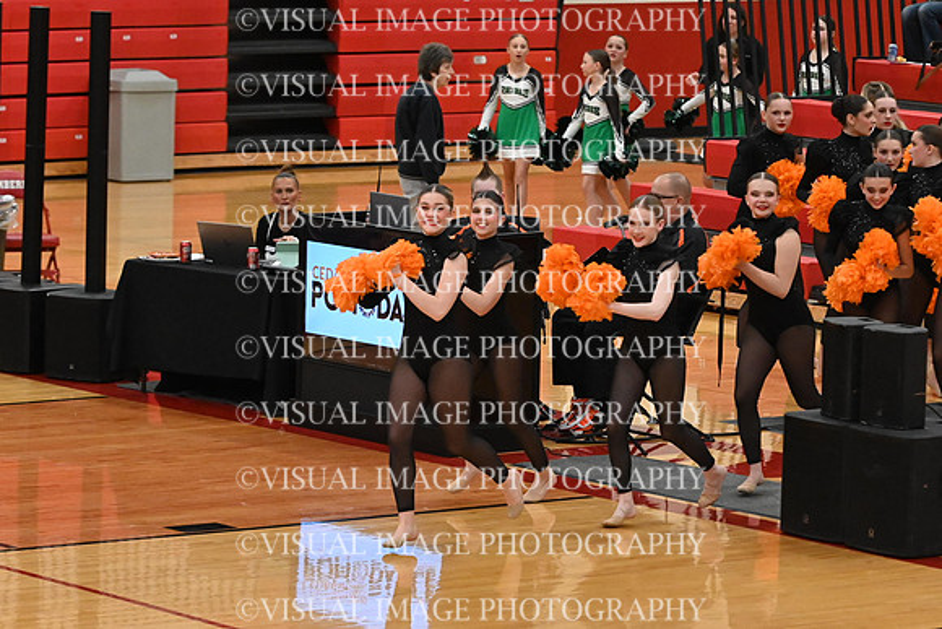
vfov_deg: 7.0
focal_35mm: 195
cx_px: 471
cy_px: 314
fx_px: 5103
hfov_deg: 10.5
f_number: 4
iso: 8000
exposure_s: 1/400
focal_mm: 130
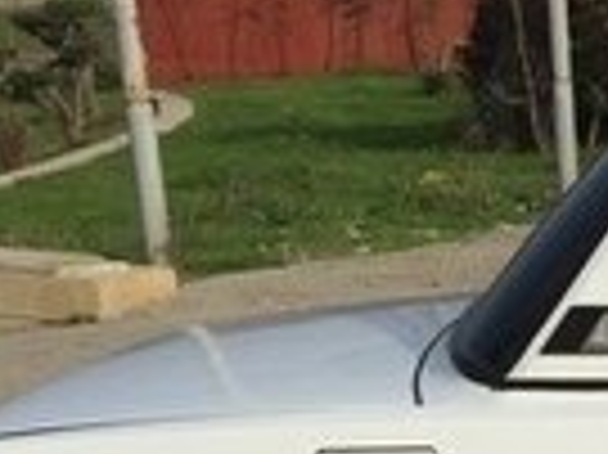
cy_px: 717
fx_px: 2492
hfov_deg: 12.2
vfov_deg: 10.0
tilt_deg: -15.1
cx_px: 1261
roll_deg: -2.1
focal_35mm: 142
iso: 32
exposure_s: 1/4405
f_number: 2.2
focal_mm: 4.15
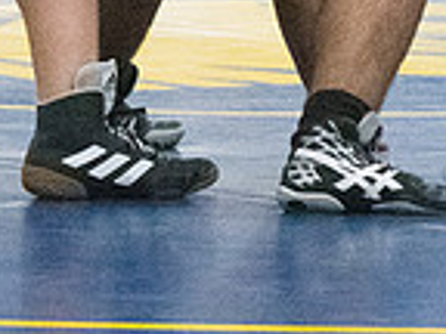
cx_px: 211
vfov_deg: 2.8
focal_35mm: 534
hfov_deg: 3.7
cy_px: -250
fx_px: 6880
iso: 8000
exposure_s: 1/1000
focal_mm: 92
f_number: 4.5
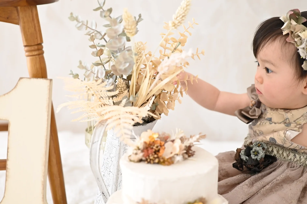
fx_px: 580
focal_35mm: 68
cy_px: 100
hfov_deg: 29.6
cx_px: 135
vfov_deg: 20.0
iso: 500
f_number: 2
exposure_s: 1/160
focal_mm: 50
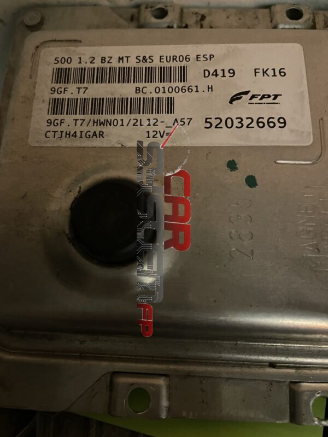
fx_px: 328
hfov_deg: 53.1
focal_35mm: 26
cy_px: 218
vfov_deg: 67.3
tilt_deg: -65.9
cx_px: 164
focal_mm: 4.2
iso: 1000
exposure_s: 1/25
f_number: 1.6
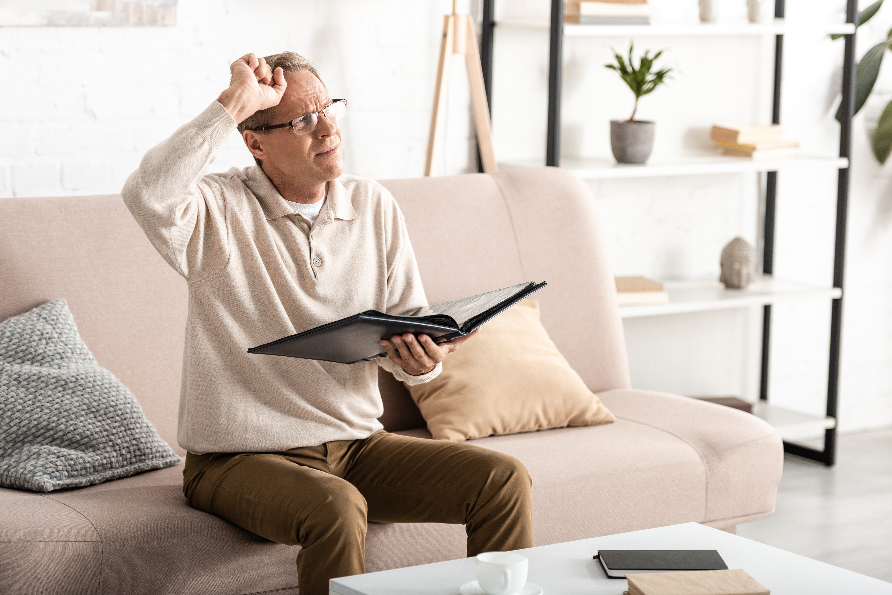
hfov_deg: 20.0
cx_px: 446
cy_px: 298
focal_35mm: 102
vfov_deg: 13.4
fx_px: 2528
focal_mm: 102
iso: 100
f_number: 3.2
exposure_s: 1/250
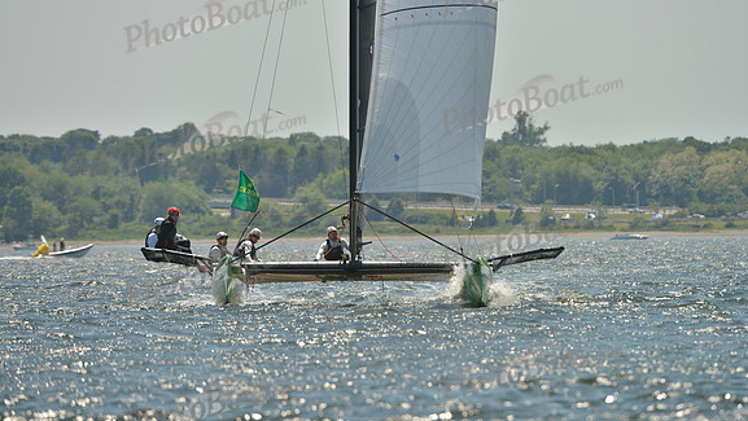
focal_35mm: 421
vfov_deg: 2.9
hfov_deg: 5.1
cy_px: 187
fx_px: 8353
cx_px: 375
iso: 280
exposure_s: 1/1600
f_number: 7.1
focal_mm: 400
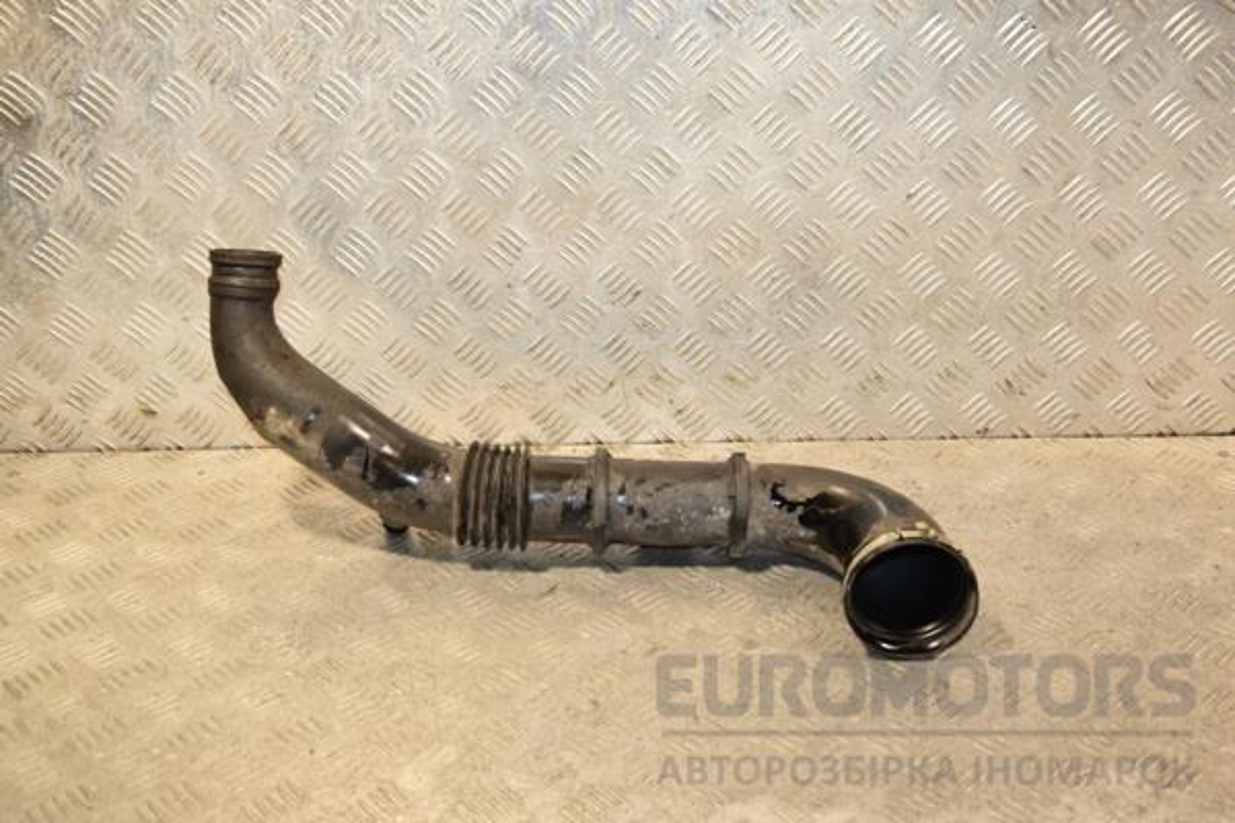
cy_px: 412
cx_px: 618
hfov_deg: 46.4
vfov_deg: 31.9
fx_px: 1441
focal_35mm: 42
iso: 800
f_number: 5
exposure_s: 1/200
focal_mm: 28
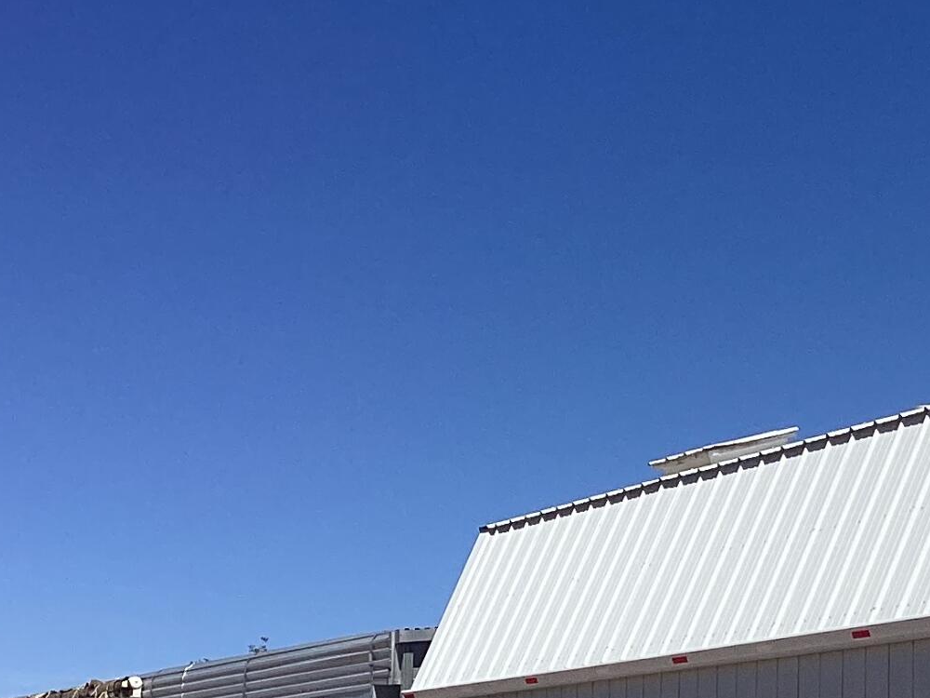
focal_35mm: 93
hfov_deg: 20.7
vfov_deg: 15.5
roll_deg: -1.2
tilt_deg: +2.6
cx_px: 817
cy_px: 776
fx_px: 2499
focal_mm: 3.3
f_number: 2.4
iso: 25
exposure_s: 1/2717
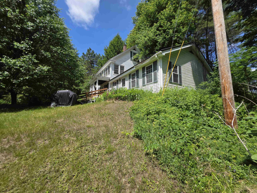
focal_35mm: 13
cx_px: 128
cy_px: 96
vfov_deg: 89.9
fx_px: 97
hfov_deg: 106.2
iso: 40
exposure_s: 1/1780
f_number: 1.9
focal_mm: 2.2
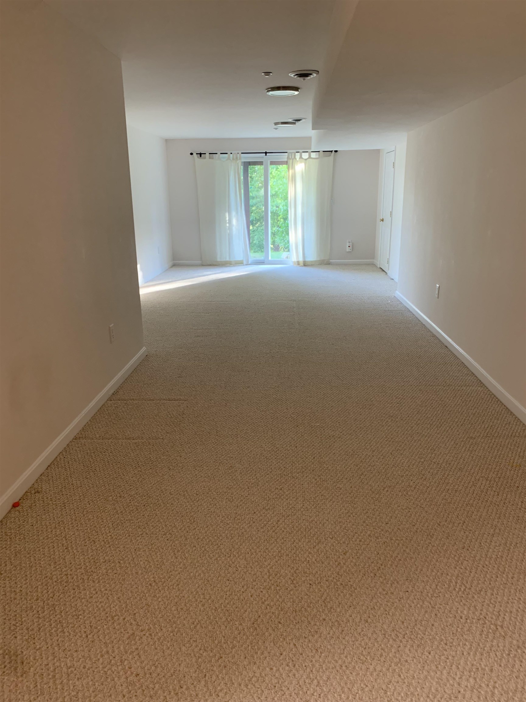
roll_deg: +1.5
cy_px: 351
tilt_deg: -15.7
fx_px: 527
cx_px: 263
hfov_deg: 53.1
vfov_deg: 67.3
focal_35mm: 26
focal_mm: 4.25
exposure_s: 1/60
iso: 250
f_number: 1.8
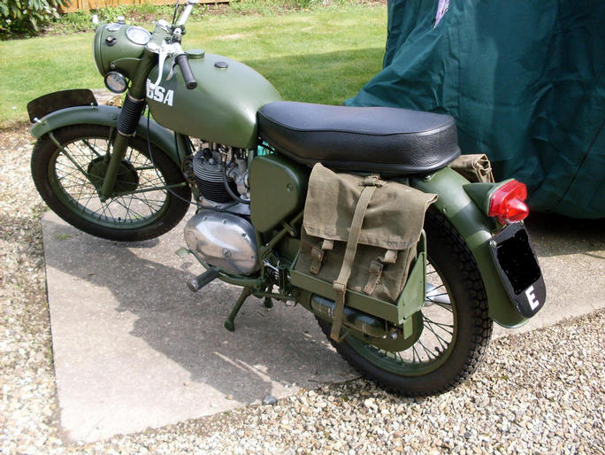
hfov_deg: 48.9
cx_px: 302
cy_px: 228
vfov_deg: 37.8
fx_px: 665
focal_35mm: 38
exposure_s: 1/250
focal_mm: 6.3
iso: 80
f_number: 2.8
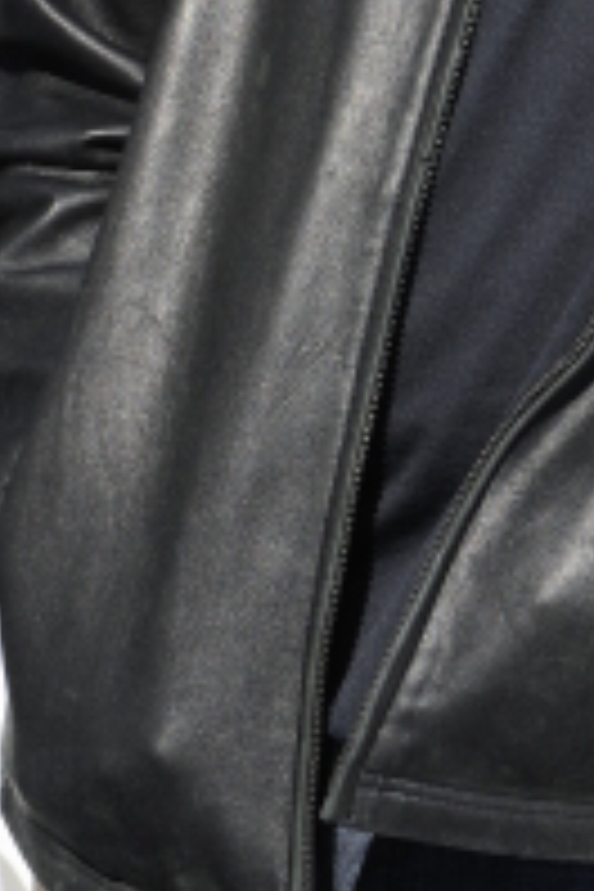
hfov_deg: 7.1
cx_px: 716
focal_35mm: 191
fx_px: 4727
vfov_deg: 10.5
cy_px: -263
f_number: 20
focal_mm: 70
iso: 200
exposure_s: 1/80
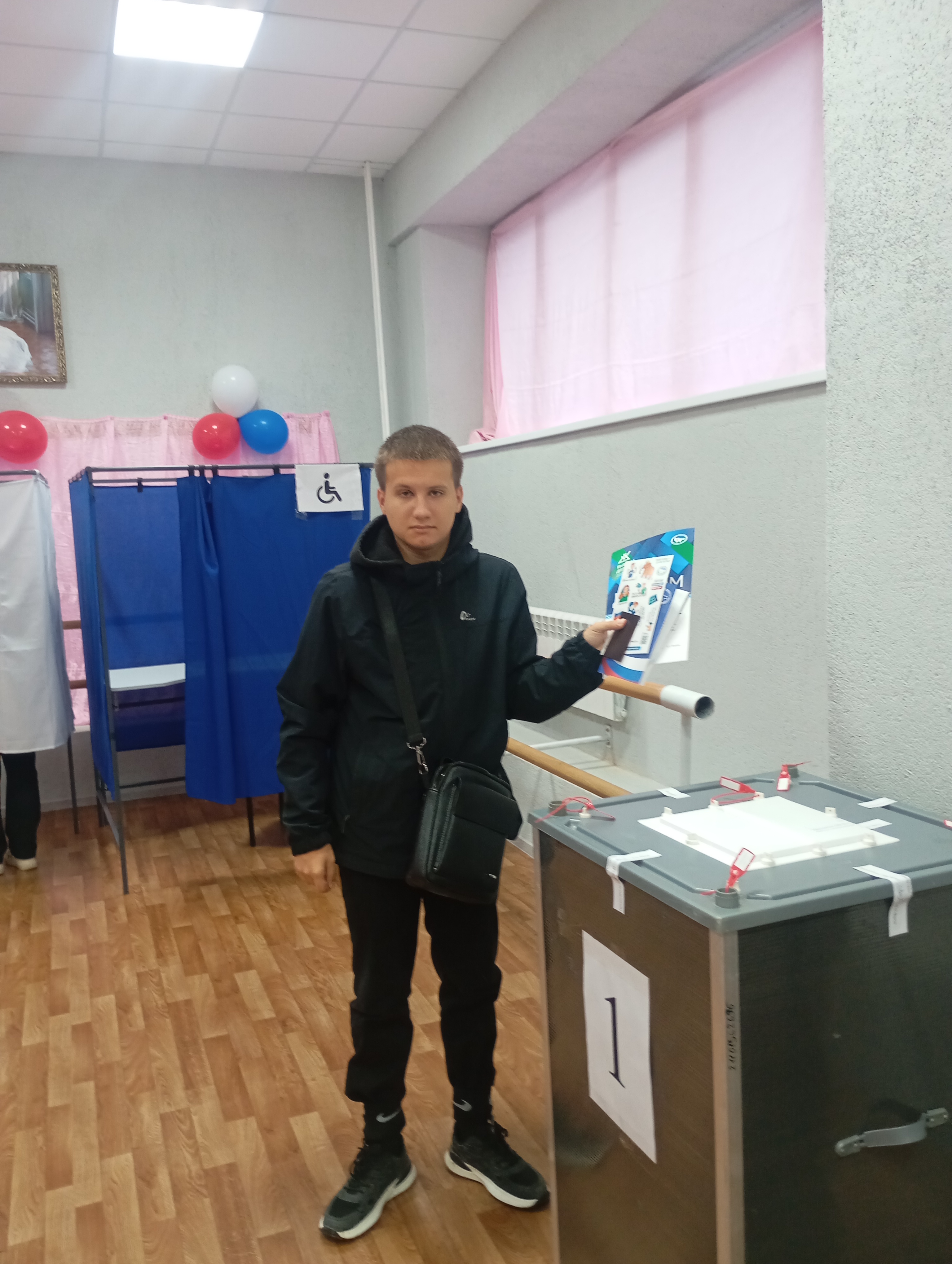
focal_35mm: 28
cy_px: 632
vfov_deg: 63.4
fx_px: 1024
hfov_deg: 49.9
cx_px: 476
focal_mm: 4.27
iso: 360
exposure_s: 1/25
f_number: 1.8
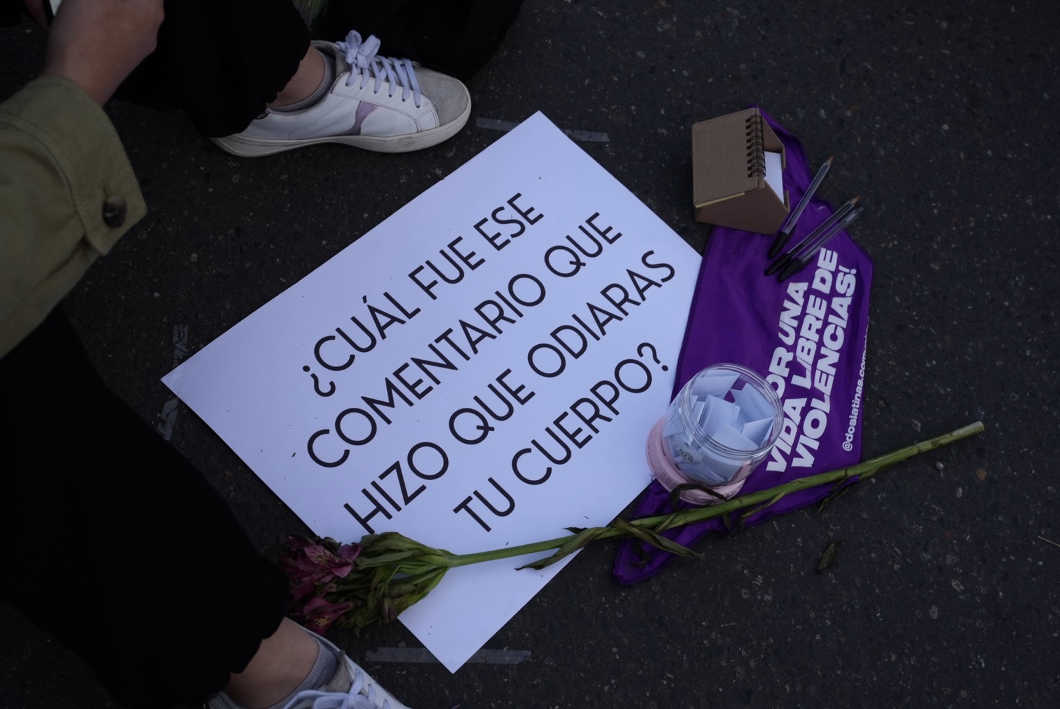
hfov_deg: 36.4
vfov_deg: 24.8
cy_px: 354
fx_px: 1612
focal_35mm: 55
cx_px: 530
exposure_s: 1/50
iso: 640
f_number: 8
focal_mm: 54.7
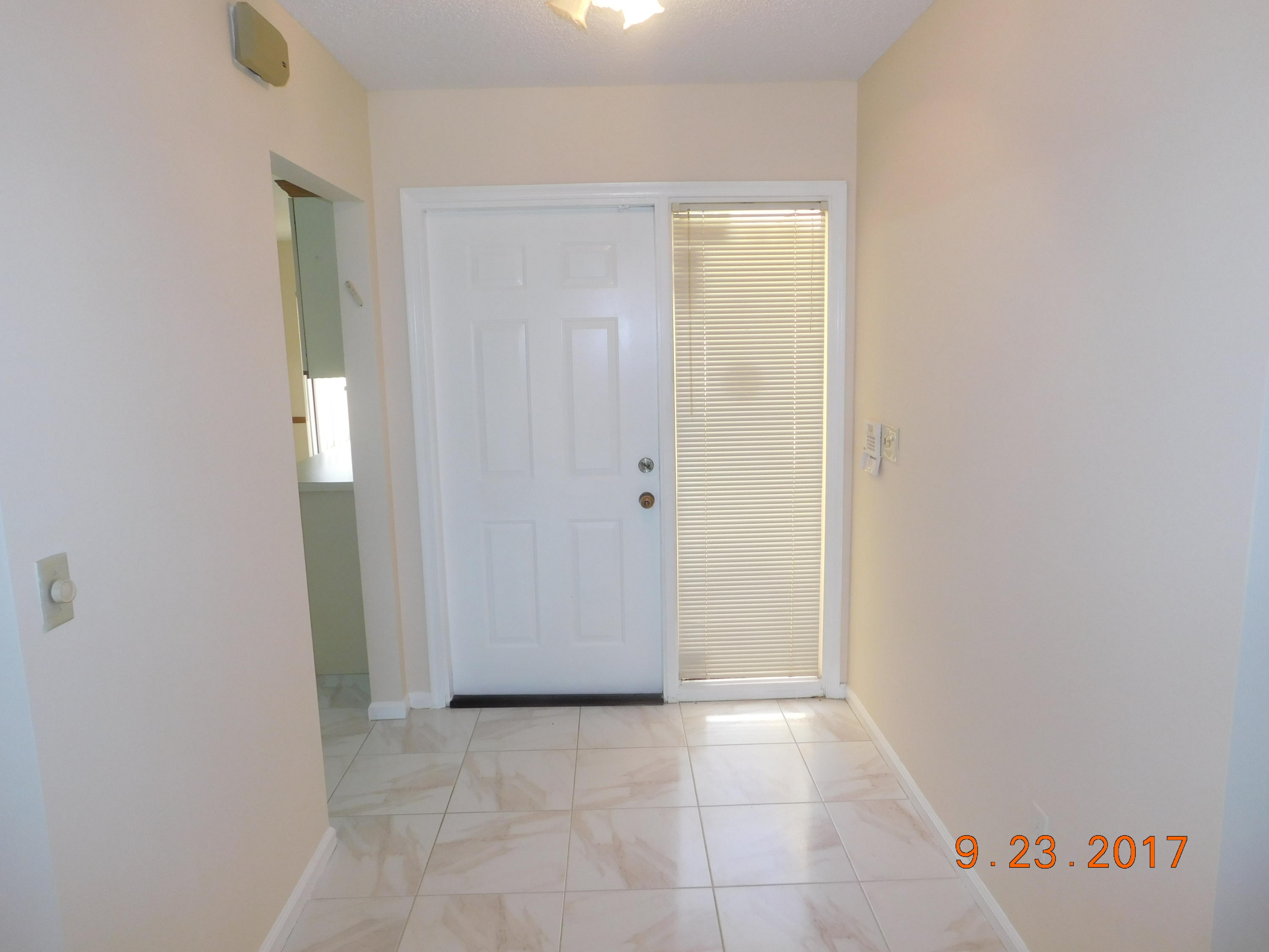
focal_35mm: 23
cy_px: 476
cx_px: 634
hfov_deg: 73.9
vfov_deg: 58.9
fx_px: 843
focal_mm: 4
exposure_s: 1/40
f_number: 3
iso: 125
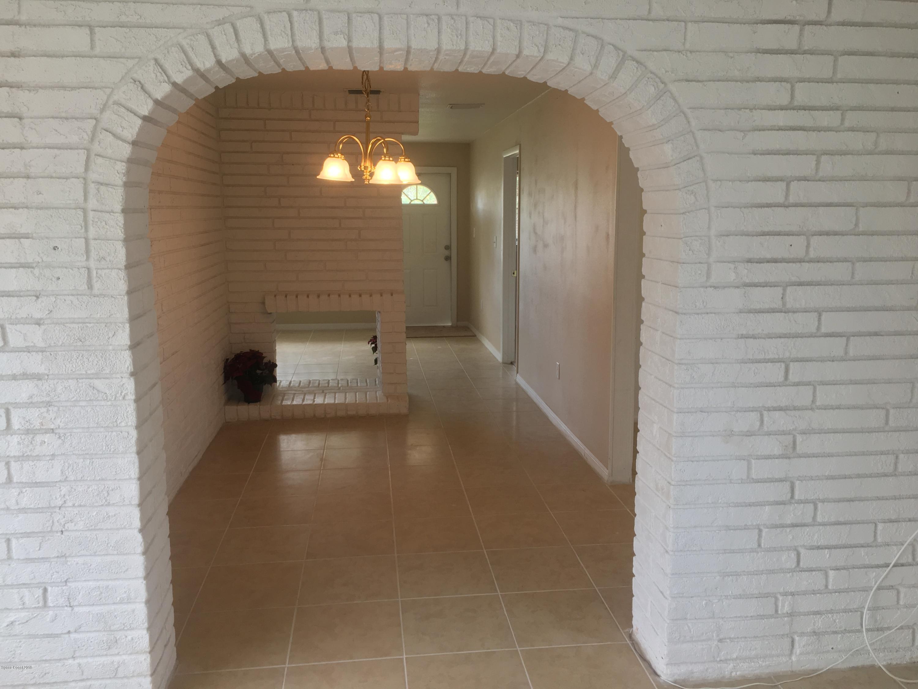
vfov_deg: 48.2
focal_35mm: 29
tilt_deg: -10.1
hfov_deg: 61.7
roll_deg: +0.7
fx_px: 769
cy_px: 344
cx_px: 459
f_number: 2.2
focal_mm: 4.15
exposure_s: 1/40
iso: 25
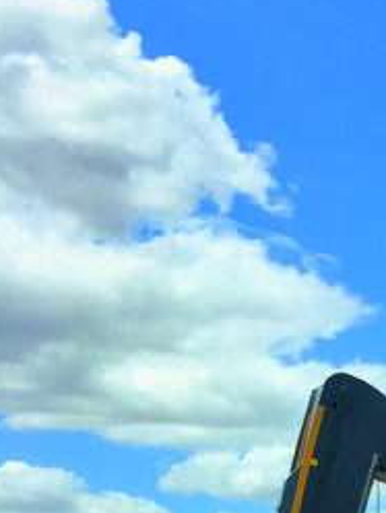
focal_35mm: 93
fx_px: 1382
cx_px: 609
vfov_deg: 19.1
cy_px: 715
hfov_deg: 14.6
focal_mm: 4.15
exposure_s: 1/2564
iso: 25
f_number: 2.2
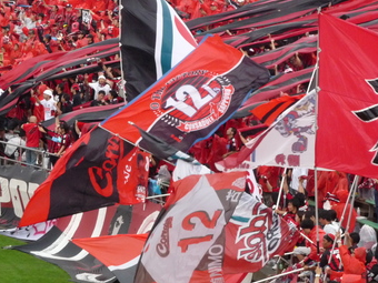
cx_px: 212
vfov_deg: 5.8
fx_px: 2817
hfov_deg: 7.7
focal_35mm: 258
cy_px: 122
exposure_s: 1/320
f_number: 4.8
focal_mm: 32.3
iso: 400
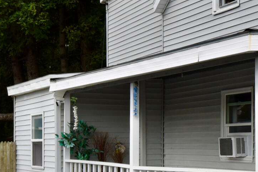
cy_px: 131
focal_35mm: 70
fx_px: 502
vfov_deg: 19.3
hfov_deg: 27.3
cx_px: 254
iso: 250
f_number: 8
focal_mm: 17
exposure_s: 1/250
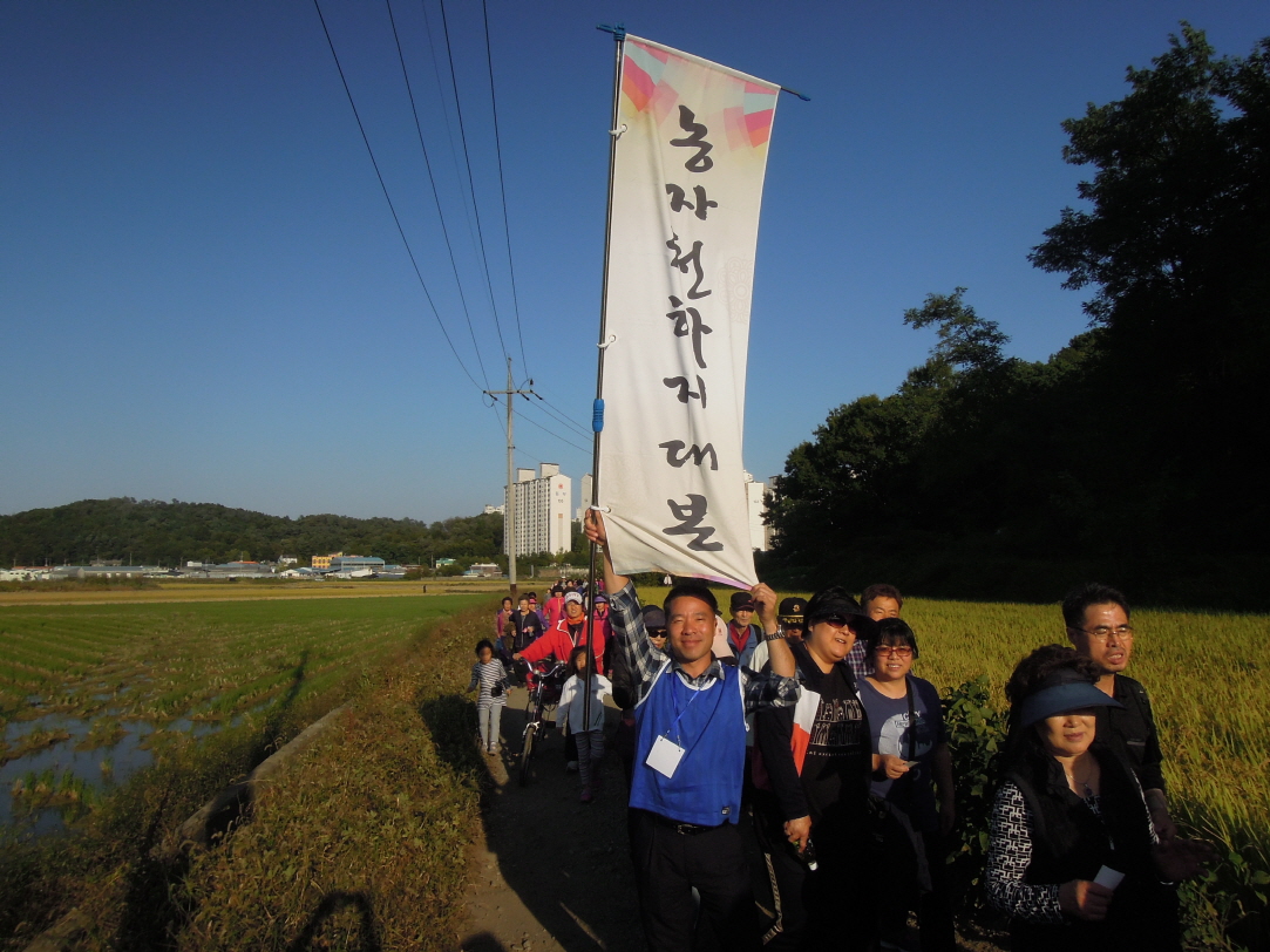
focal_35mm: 24
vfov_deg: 56.8
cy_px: 476
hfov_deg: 71.6
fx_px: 880
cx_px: 635
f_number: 5.6
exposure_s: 1/1250
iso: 160
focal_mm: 4.3
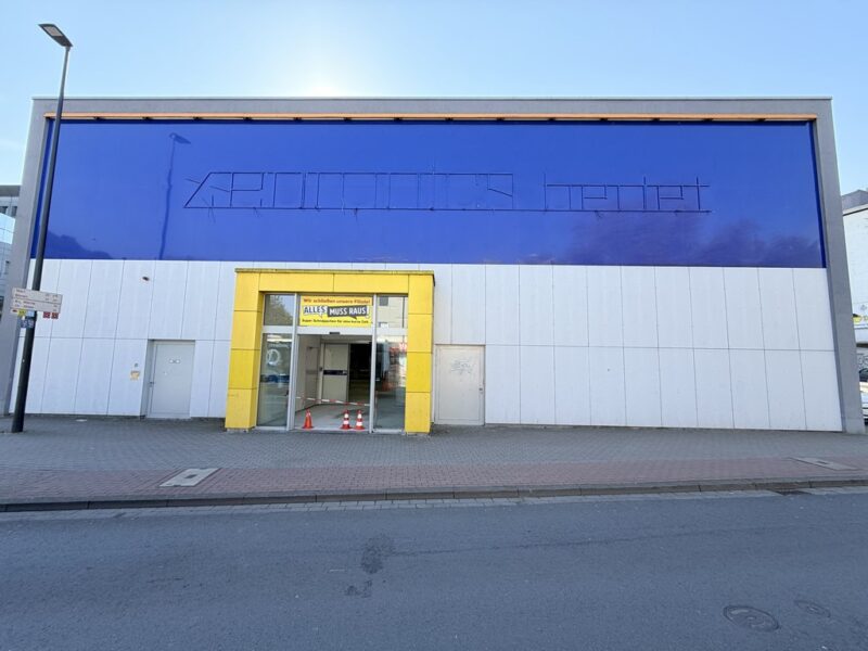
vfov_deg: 85.7
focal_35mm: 14
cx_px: 434
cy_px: 326
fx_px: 351
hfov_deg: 102.1
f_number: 2.2
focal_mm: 2.22
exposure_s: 1/502
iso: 64
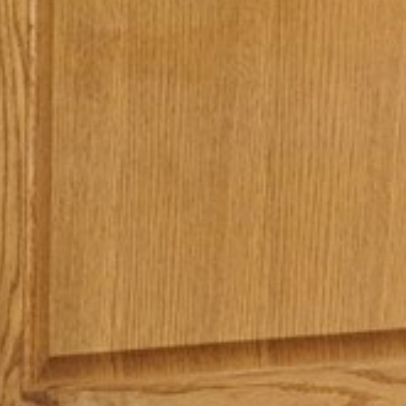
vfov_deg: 11.0
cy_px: 733
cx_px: -256
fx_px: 1964
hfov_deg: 11.2
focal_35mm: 148
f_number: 1.8
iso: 400
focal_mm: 4.44
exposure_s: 1/40.1
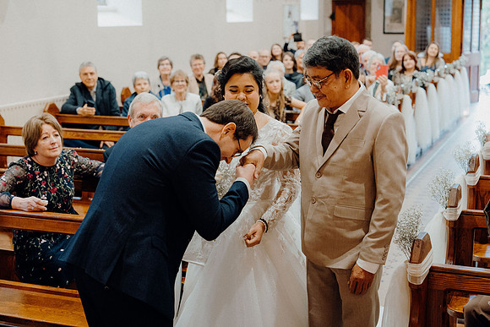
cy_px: 164
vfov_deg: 24.2
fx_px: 762
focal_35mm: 56
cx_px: 245
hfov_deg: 35.6
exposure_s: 1/160
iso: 4000
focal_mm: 56
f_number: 3.5
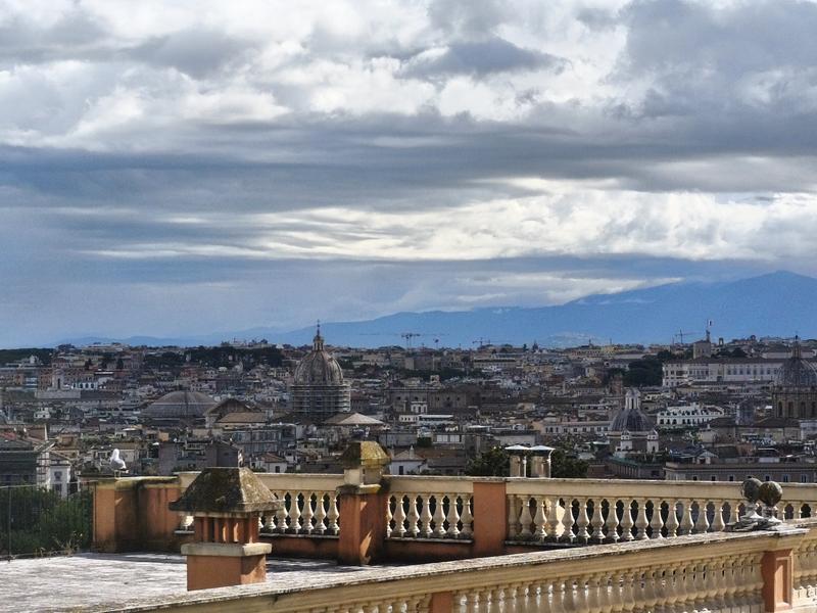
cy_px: 306
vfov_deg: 12.9
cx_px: 408
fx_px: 2714
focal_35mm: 115
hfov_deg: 17.1
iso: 50
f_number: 1.65
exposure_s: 1/1328
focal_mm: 6.14
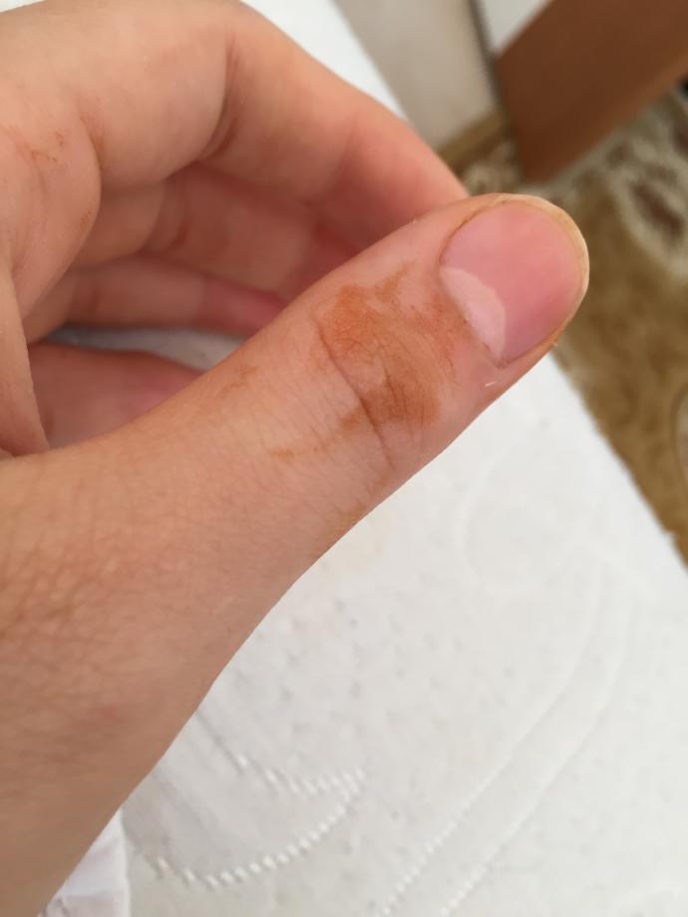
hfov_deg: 48.2
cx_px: 344
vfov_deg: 61.7
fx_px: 769
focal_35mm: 29
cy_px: 458
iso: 32
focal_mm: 4.15
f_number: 2.2
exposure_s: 1/33
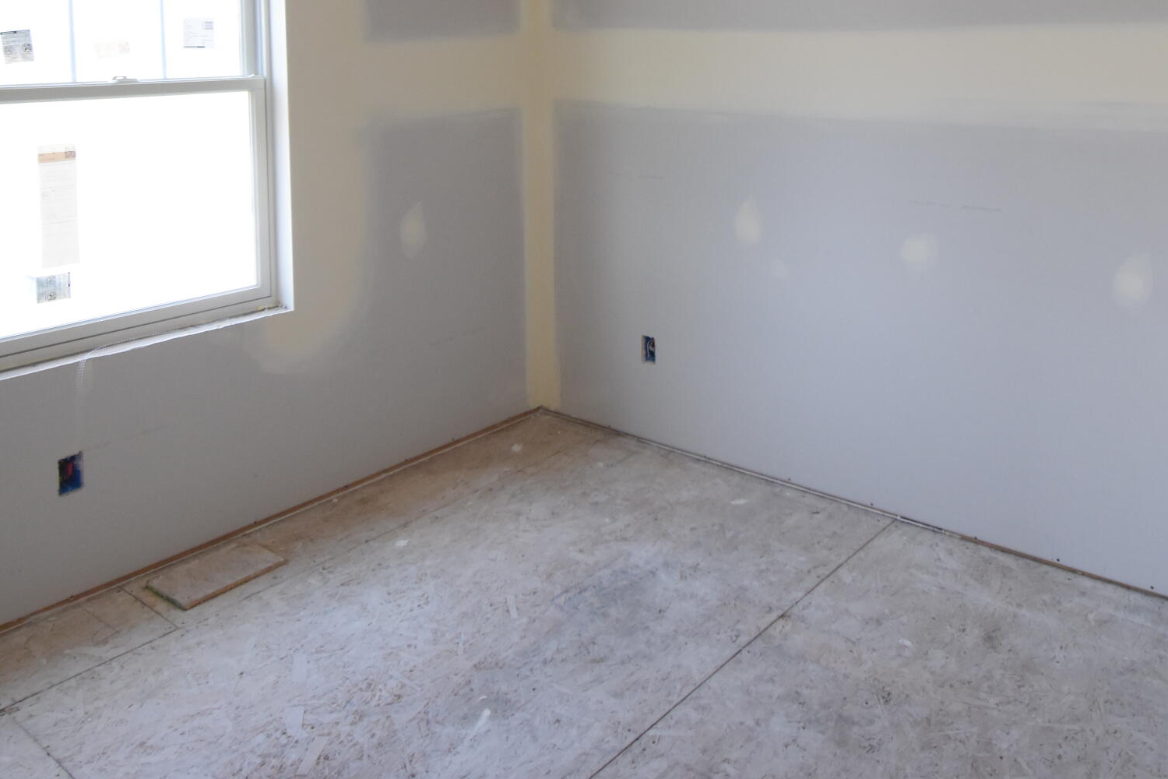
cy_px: 82
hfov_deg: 61.7
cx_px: 656
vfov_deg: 40.4
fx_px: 973
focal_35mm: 30
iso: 800
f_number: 4.5
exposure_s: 1/125
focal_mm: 10
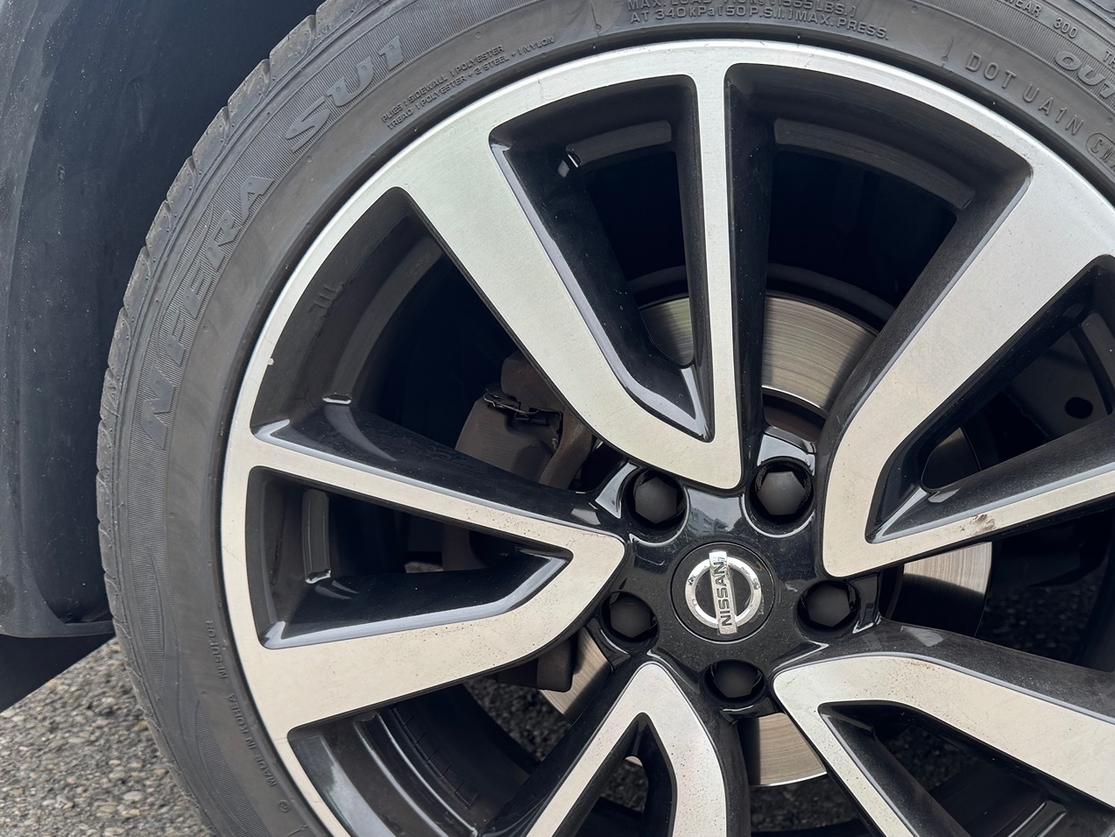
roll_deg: +6.2
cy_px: 596
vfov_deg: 37.1
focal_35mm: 38
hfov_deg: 48.1
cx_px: 751
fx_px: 1224
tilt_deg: -20.8
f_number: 1.78
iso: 64
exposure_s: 1/142
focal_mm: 6.76
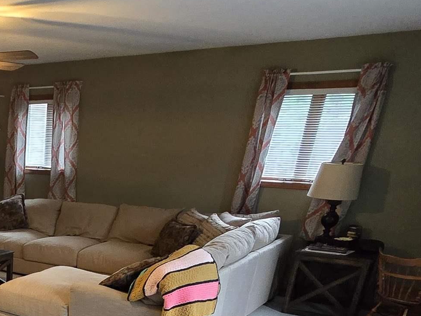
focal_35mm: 41
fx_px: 499
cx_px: -45
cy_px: 389
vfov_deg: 29.6
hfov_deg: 37.9
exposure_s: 1/60
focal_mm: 2.2
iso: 640
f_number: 2.2
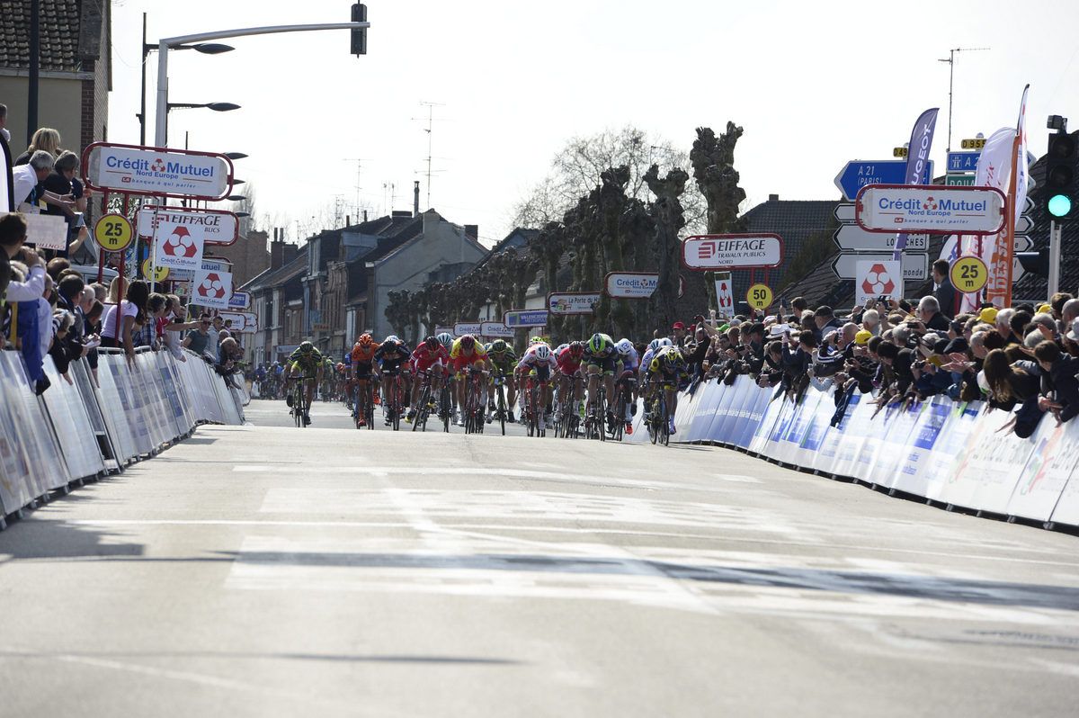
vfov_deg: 6.9
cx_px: 540
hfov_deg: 10.3
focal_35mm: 200
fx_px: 5989
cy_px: 359
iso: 400
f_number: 9
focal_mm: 200
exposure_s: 1/1000
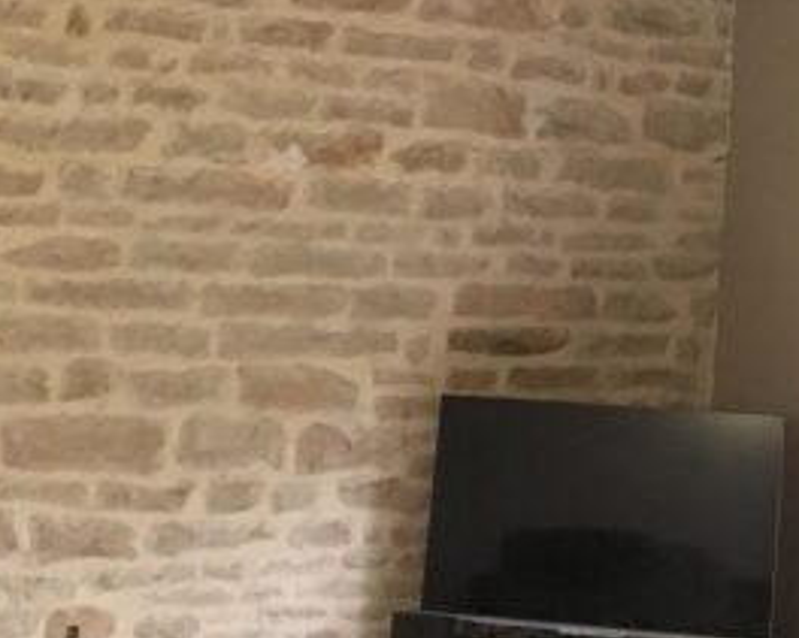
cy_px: -251
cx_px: 932
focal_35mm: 110
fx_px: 2600
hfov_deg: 16.8
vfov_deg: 13.4
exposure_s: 1/25
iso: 200
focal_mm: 4.15
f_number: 2.2
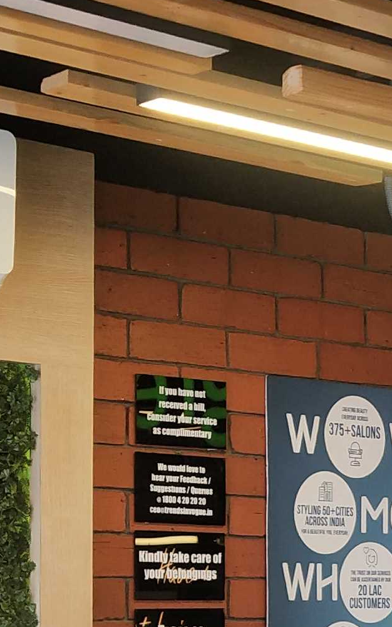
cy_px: 630
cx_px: 478
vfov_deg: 16.0
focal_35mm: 128
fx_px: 2189
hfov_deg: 10.1
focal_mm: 3.95
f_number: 1.8
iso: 111
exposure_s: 1/100
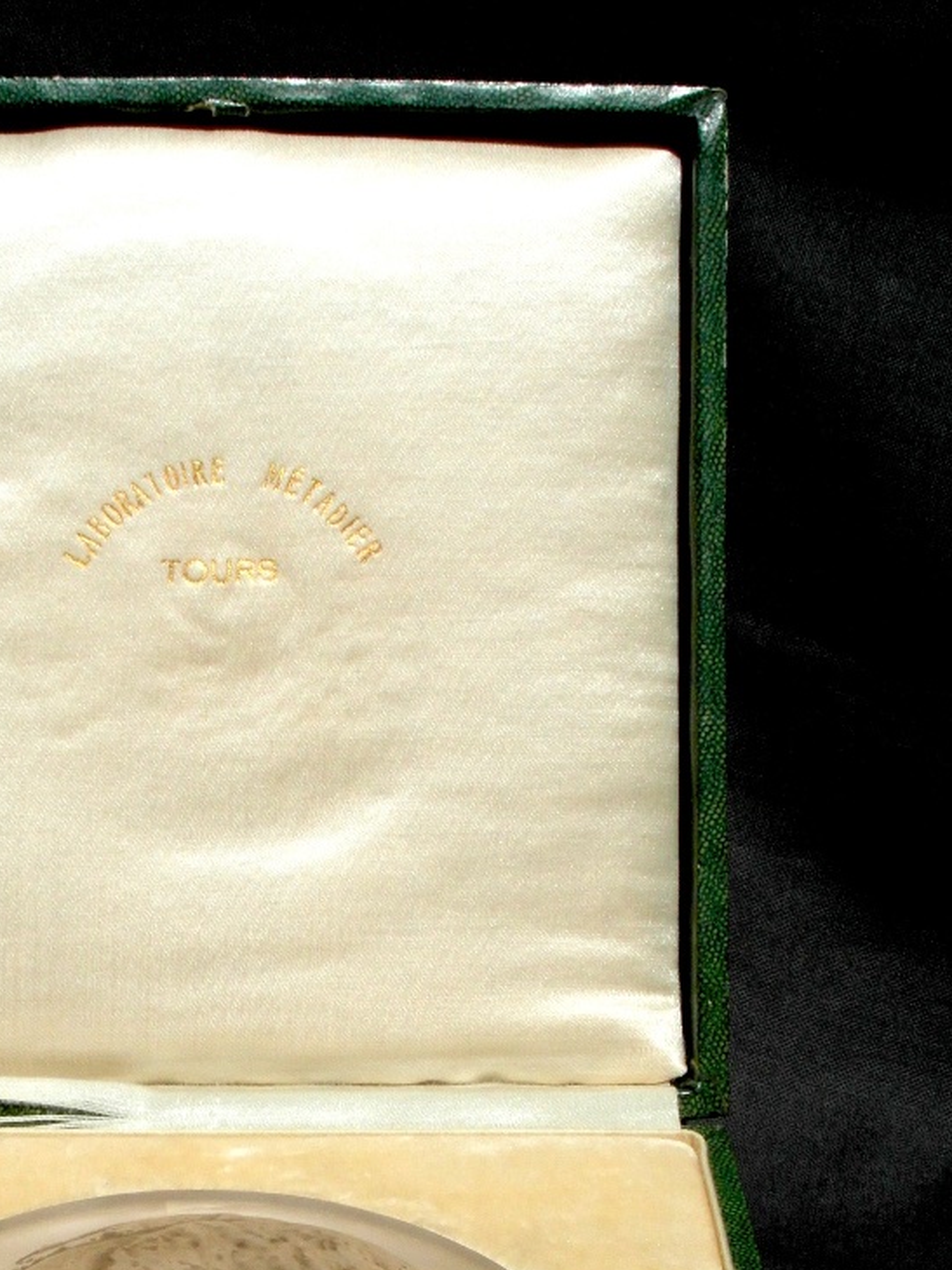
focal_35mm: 102
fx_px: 3739
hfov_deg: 14.5
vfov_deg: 19.1
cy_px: 1014
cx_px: 245
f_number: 5.6
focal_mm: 10.2
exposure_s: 1/1500
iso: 80
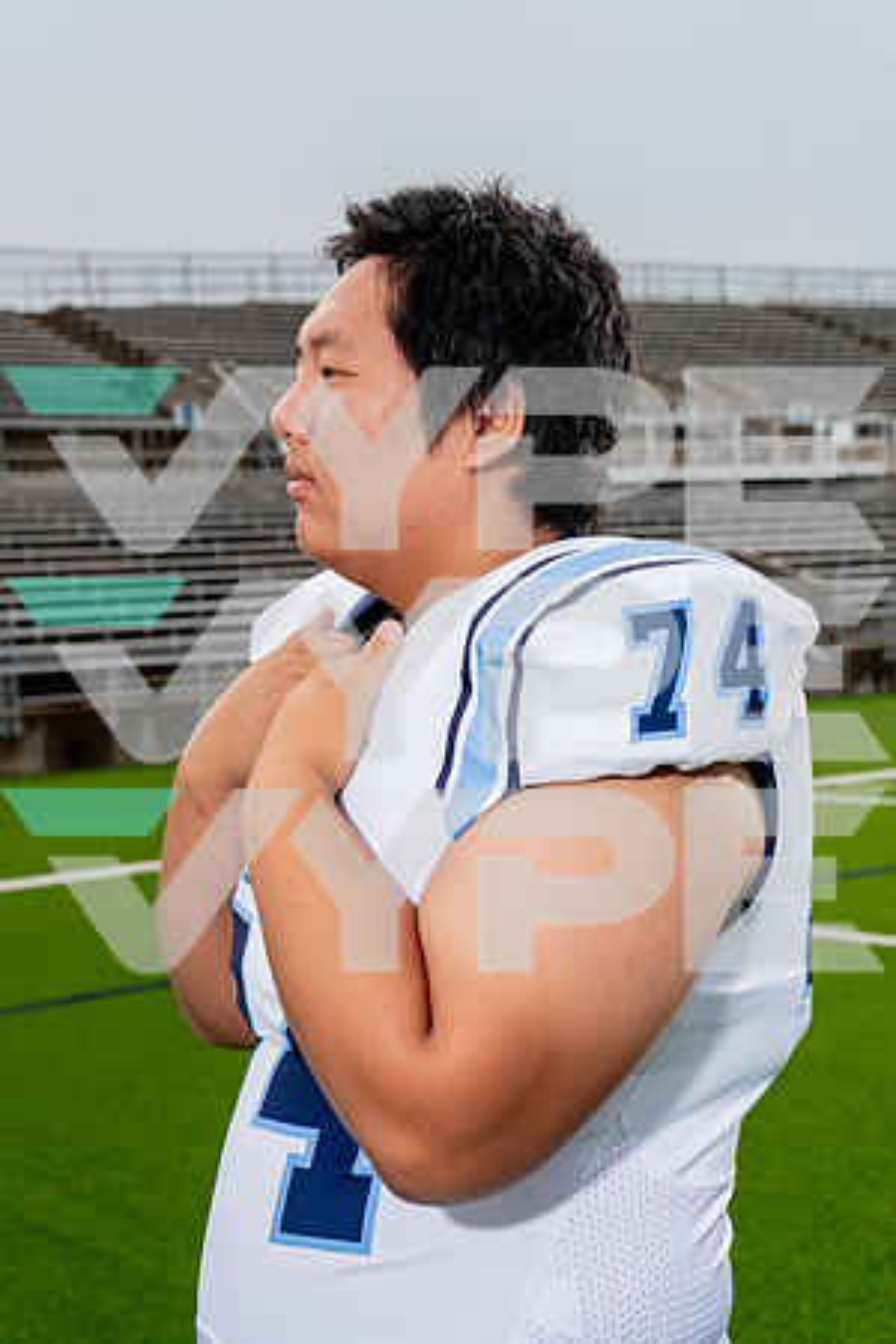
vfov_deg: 33.4
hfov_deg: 22.6
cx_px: 448
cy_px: 672
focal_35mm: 60
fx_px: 2240
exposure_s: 1/250
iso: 160
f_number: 7.1
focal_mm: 60
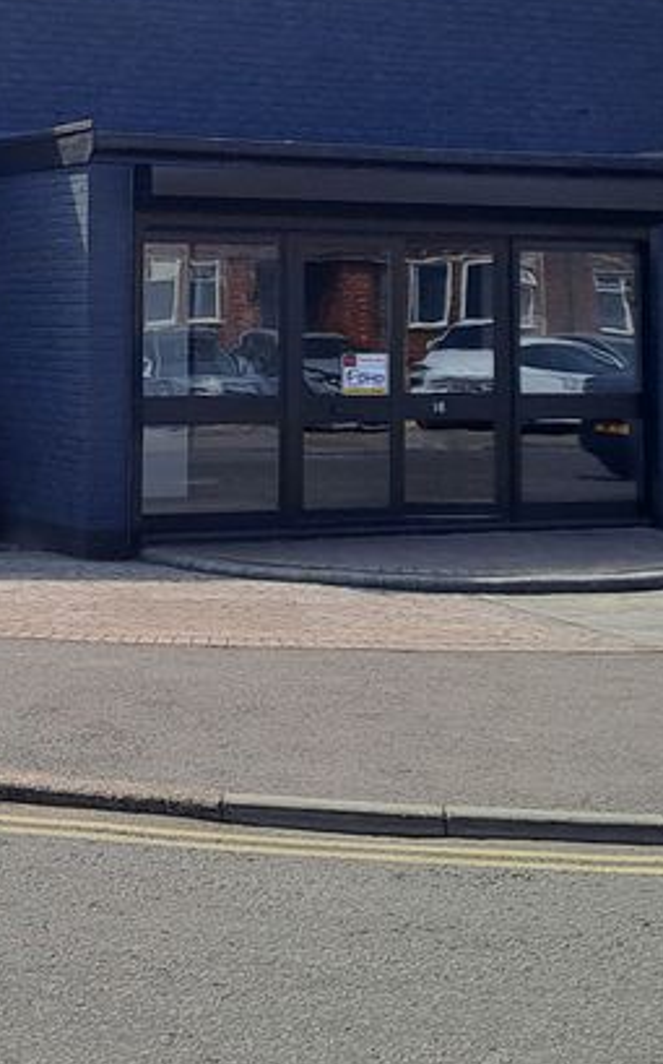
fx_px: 2085
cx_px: 39
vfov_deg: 28.2
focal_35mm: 72
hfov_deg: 17.7
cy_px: 254
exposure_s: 1/1786
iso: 32
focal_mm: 4.65
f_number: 1.8
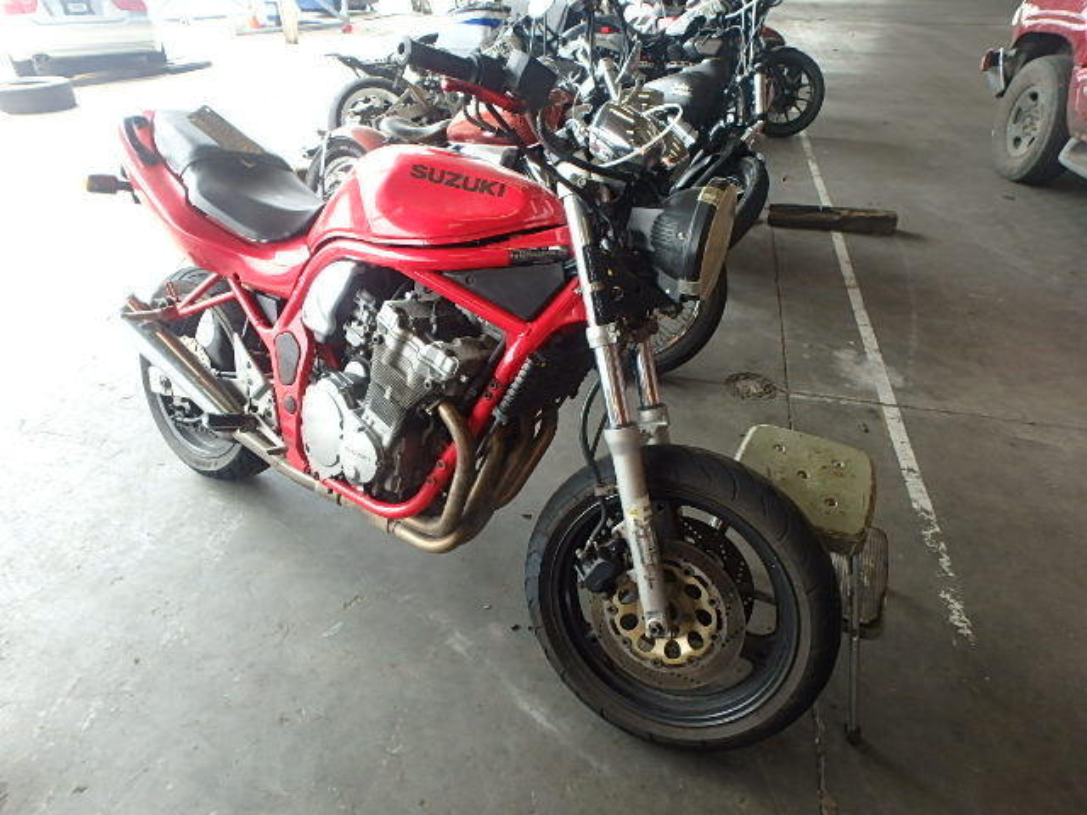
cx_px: 544
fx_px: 659
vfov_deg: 63.4
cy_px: 408
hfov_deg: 79.0
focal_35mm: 21
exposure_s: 1/80
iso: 125
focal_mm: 3.7
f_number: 3.5
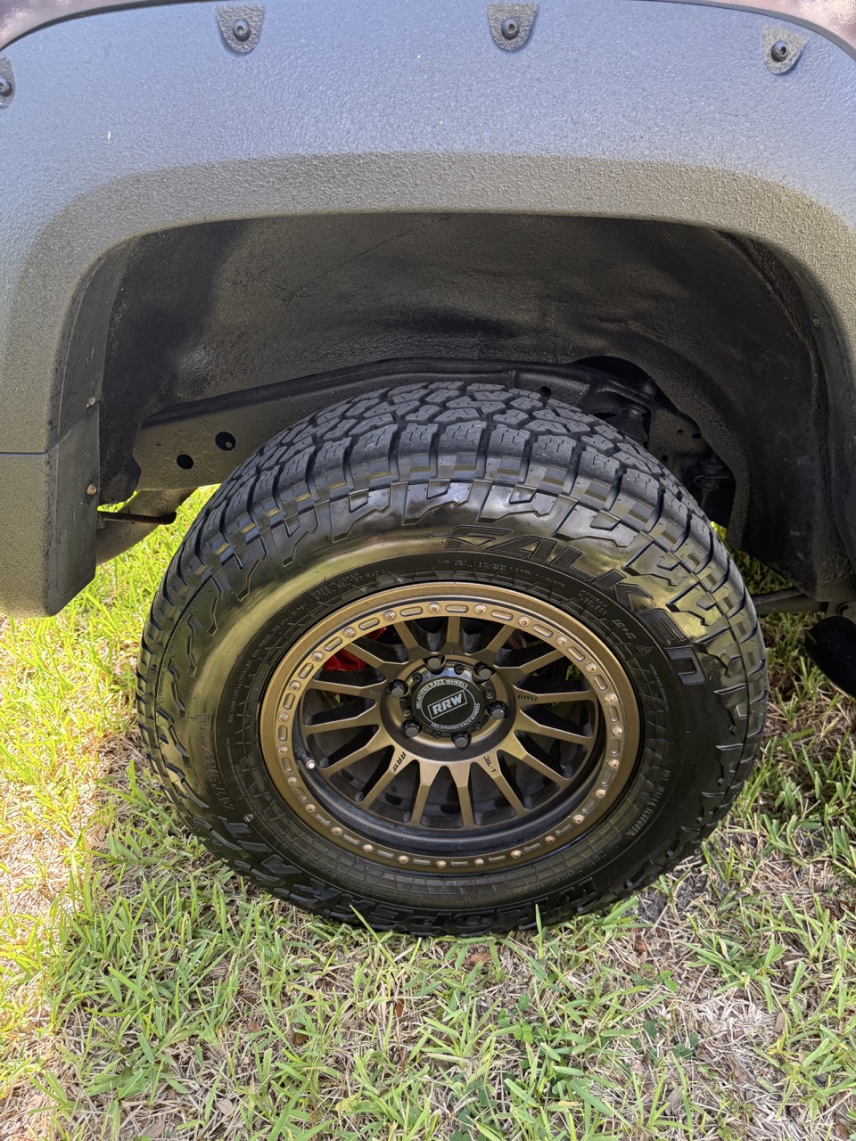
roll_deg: +1.1
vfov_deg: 71.6
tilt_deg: -32.9
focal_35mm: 24
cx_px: 428
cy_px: 570
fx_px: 791
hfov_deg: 56.8
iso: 200
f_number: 1.78
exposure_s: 1/241
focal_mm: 6.76
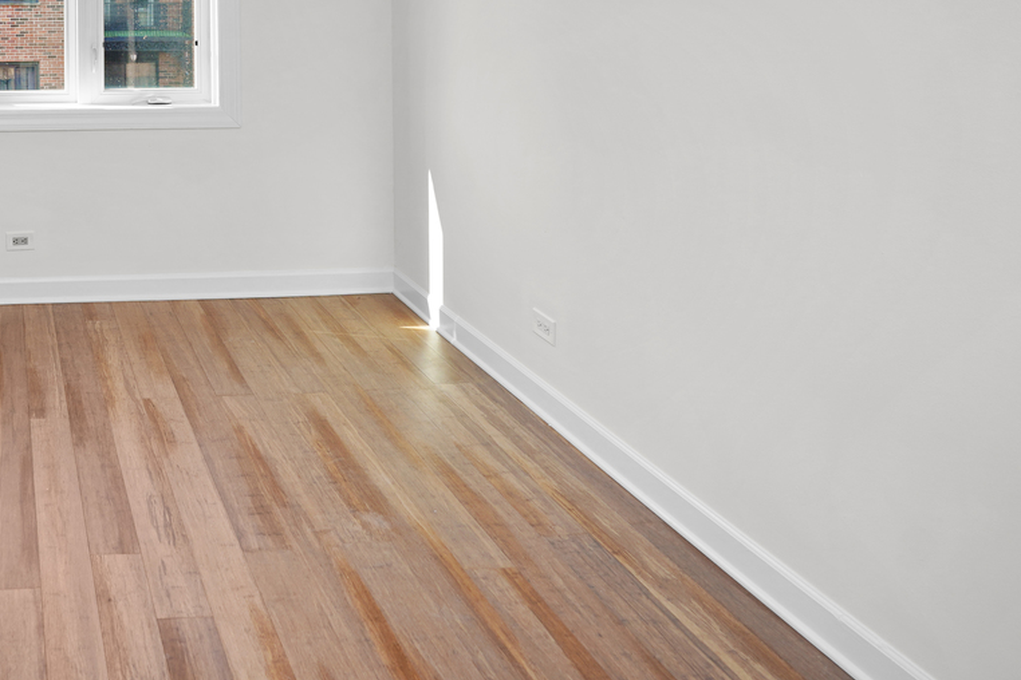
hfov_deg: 46.9
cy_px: -12
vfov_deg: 34.2
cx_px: 40
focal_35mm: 35
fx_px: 994
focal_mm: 16.5
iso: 125
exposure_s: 1/125
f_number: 4
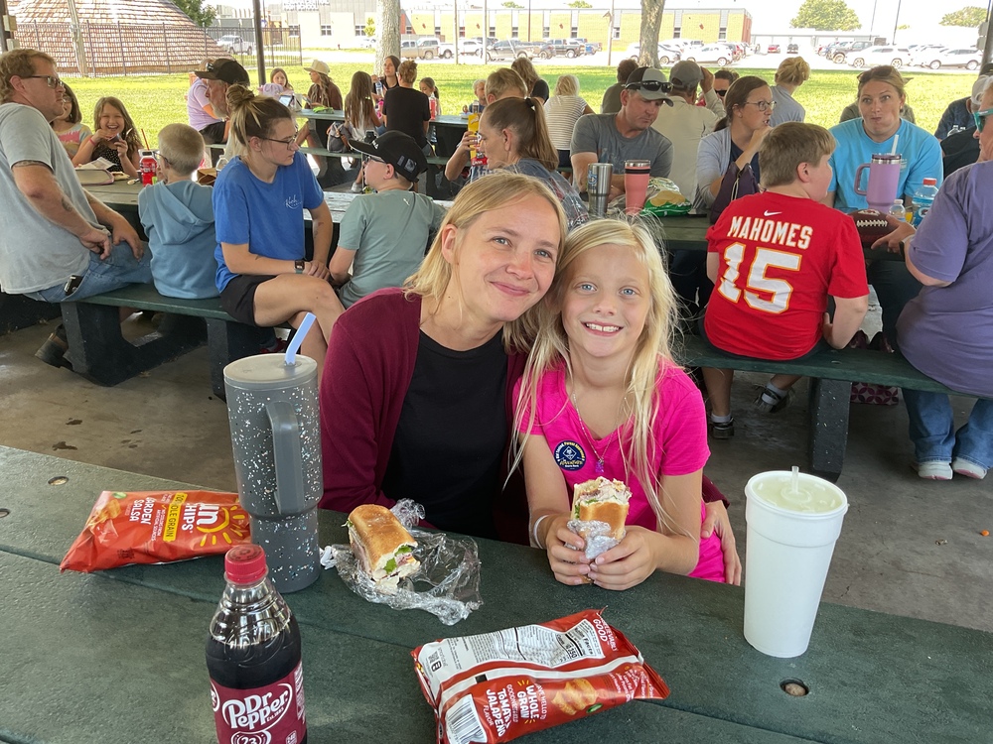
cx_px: 496
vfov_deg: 48.2
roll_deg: -0.5
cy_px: 372
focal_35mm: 29
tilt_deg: -22.3
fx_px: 832
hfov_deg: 61.7
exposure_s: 1/100
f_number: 1.8
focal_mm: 3
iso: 32
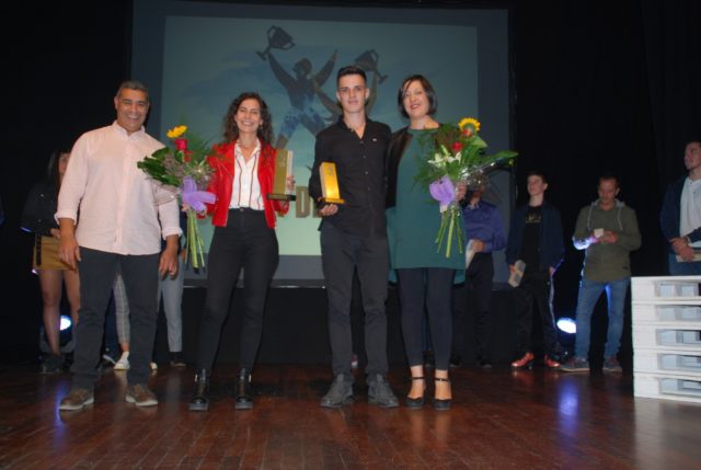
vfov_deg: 35.6
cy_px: 235
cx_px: 350
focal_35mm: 38
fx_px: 731
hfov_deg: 51.2
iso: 220
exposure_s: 1/60
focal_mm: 25
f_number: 3.8
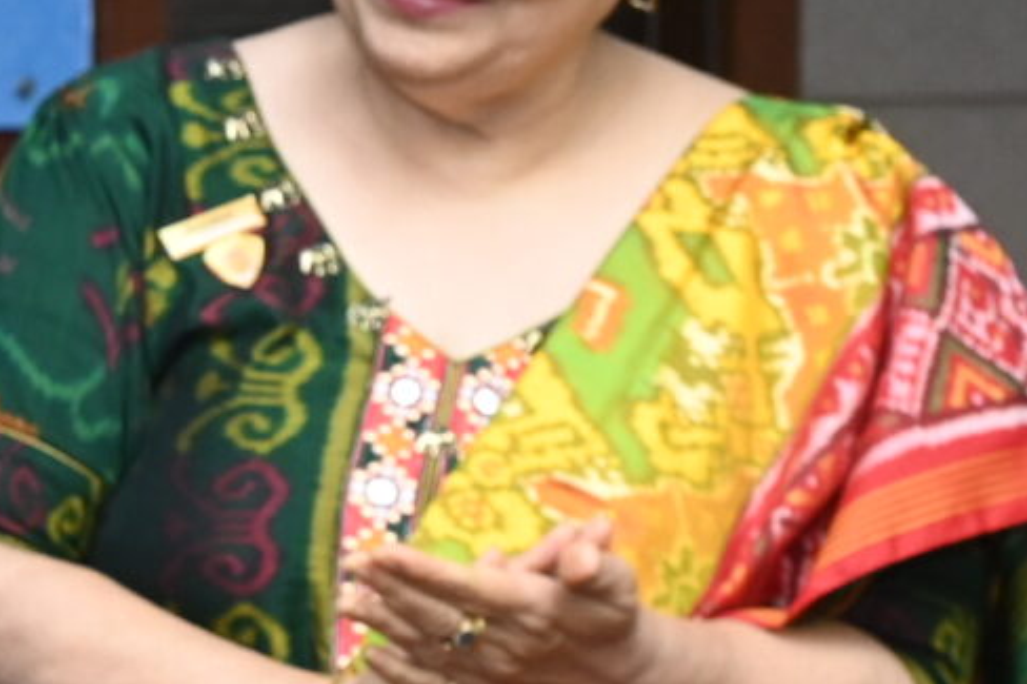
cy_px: 712
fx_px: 5390
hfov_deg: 9.8
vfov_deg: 7.2
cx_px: -1261
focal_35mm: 189
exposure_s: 1/160
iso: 2000
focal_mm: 36
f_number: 5.6
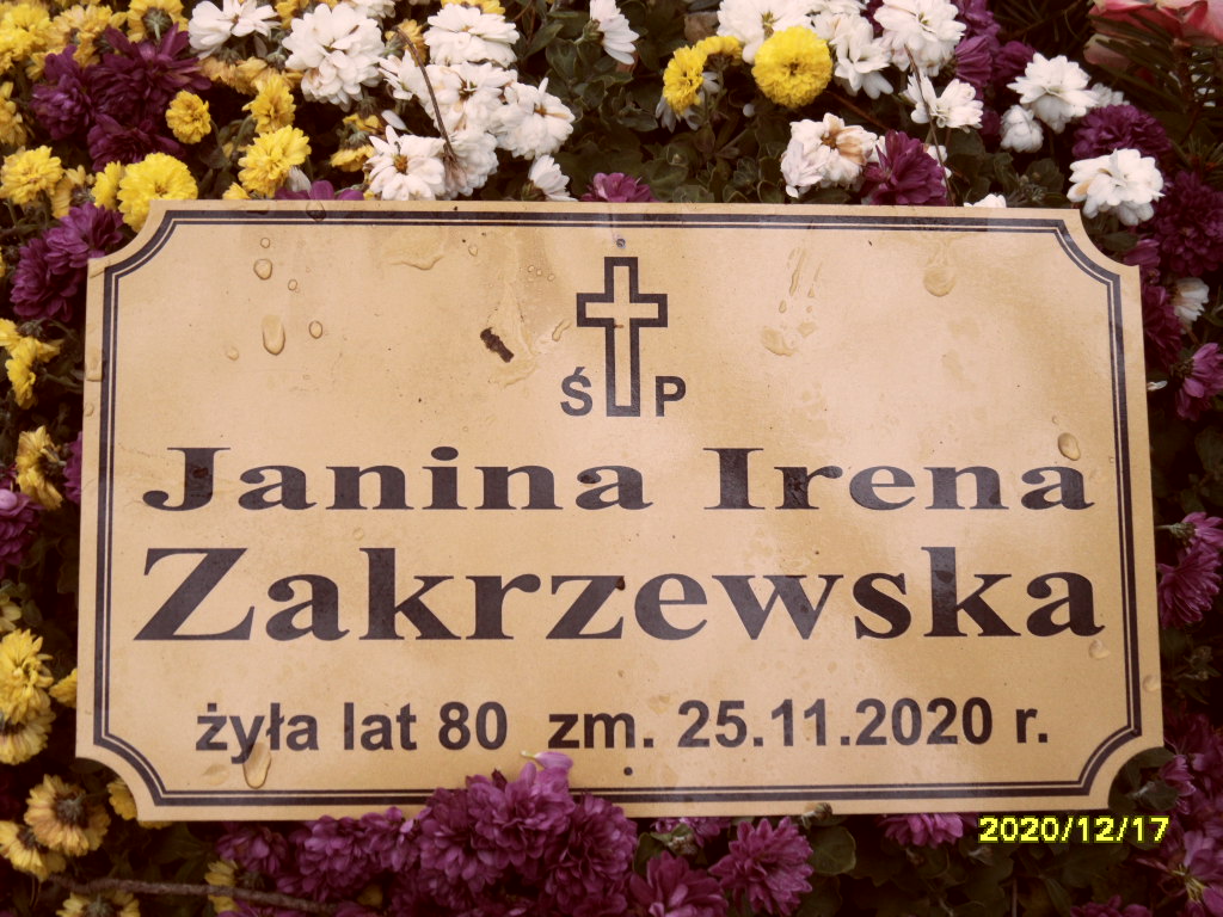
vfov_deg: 24.4
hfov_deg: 32.2
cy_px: 458
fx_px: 2120
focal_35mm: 60
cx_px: 612
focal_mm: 10.3
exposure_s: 1/45
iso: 100
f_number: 4
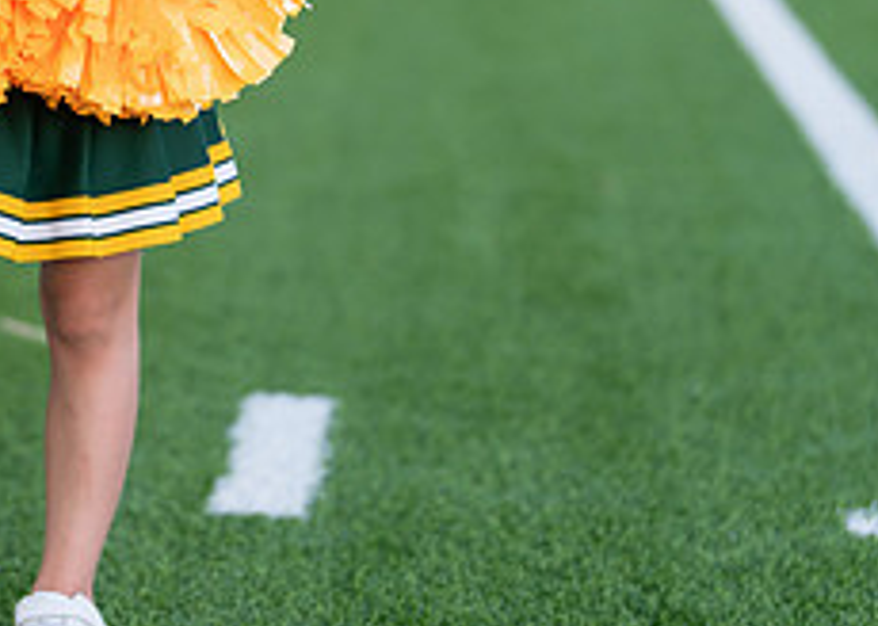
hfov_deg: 13.4
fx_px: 3688
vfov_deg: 9.7
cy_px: 82
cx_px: 70
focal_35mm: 148
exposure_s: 1/500
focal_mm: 50
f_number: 1.2
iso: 125
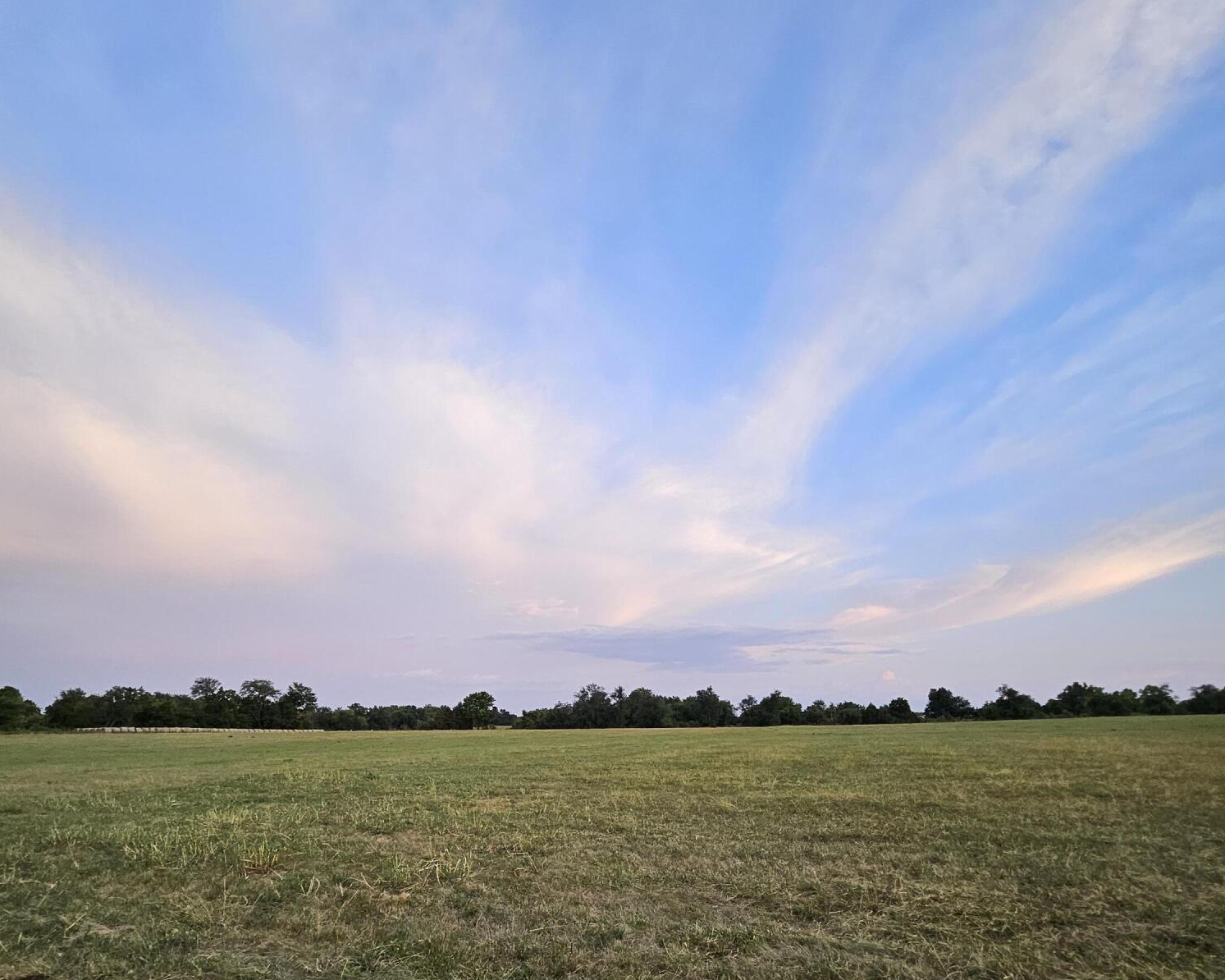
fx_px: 616
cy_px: 631
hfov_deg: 89.6
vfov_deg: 75.2
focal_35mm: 17
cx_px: 612
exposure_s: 1/120
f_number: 2.2
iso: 64
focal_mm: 1.74
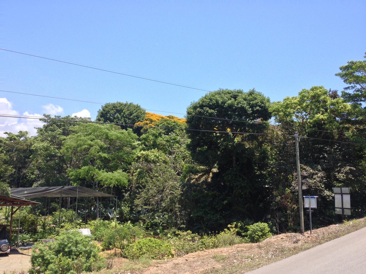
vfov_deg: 40.7
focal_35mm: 35
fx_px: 370
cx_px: 183
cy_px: 137
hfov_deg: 52.6
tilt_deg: +7.8
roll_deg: -0.2
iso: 50
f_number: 2.4
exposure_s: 1/812
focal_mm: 4.28
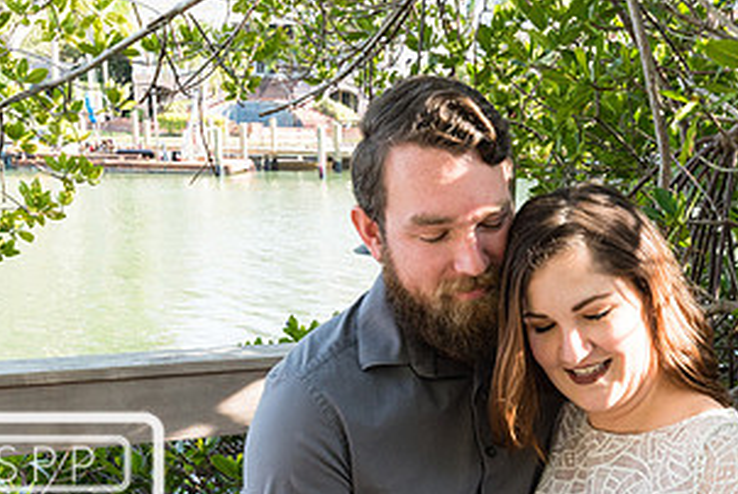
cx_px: 557
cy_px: 429
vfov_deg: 22.9
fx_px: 1190
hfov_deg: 33.7
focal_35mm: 58
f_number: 6.3
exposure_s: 1/160
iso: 400
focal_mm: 20
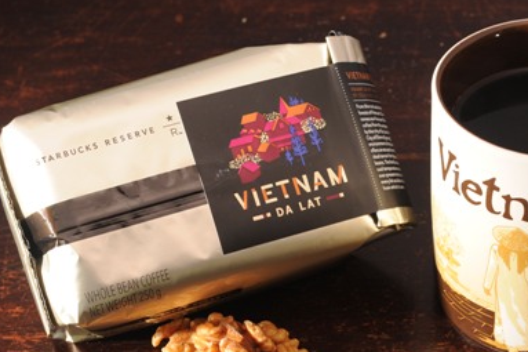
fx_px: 1715
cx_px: 371
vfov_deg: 11.7
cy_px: 242
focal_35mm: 117
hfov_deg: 17.4
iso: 320
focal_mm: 70
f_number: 11
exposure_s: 1/60
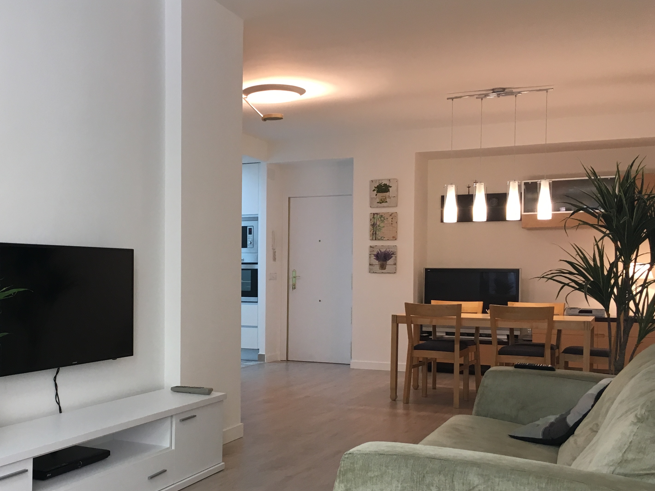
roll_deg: -1.2
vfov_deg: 35.0
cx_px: 225
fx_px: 776
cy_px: 294
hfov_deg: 45.2
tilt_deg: -1.1
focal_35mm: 41
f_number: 2.2
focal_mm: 4.15
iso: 40
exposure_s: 1/33
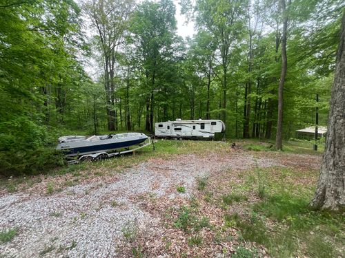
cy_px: 129
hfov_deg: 106.2
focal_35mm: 13
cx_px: 172
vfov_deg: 89.9
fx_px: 130
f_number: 1.8
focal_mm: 1.57
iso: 50
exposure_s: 1/99
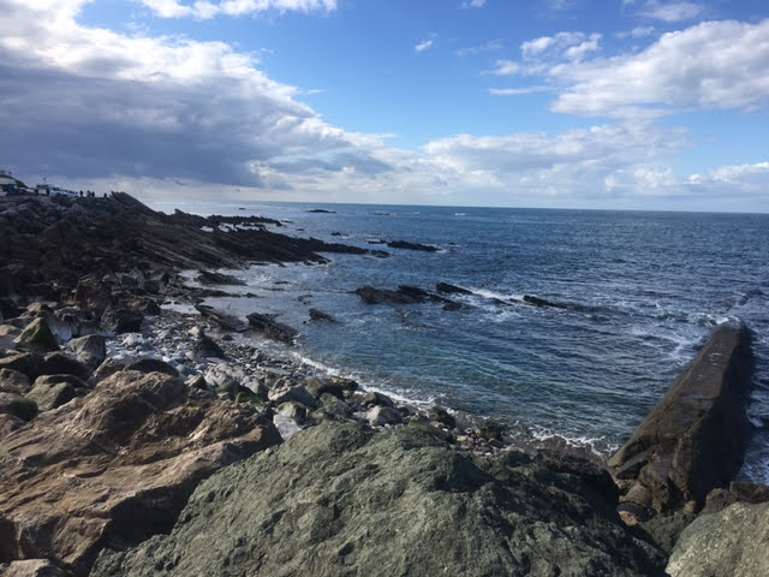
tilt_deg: -7.0
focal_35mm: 29
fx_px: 644
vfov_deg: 48.2
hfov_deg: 61.7
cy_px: 288
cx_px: 384
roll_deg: -2.6
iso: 25
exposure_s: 1/1538
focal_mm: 4.15
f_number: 2.2
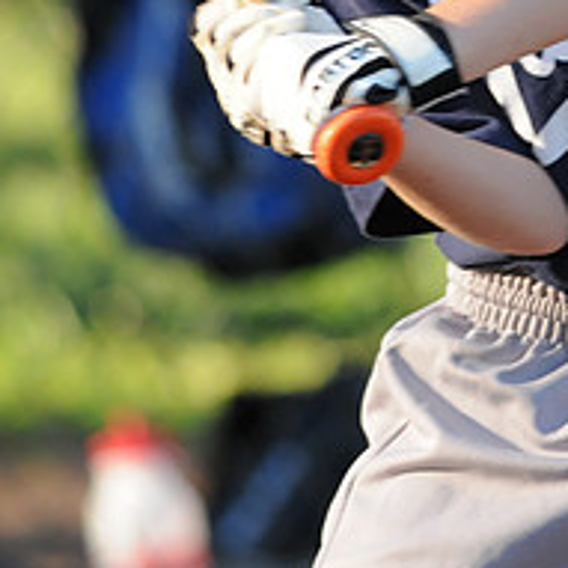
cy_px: -217
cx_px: 454
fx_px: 21516
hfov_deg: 1.5
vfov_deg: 1.5
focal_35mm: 1159
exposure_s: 1/1000
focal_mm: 300
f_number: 4
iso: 800
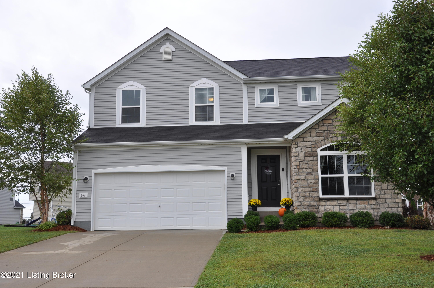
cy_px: 144
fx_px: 470
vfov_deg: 34.1
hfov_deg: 49.6
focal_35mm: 39
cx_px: 217
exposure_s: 1/250
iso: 200
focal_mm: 26
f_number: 8
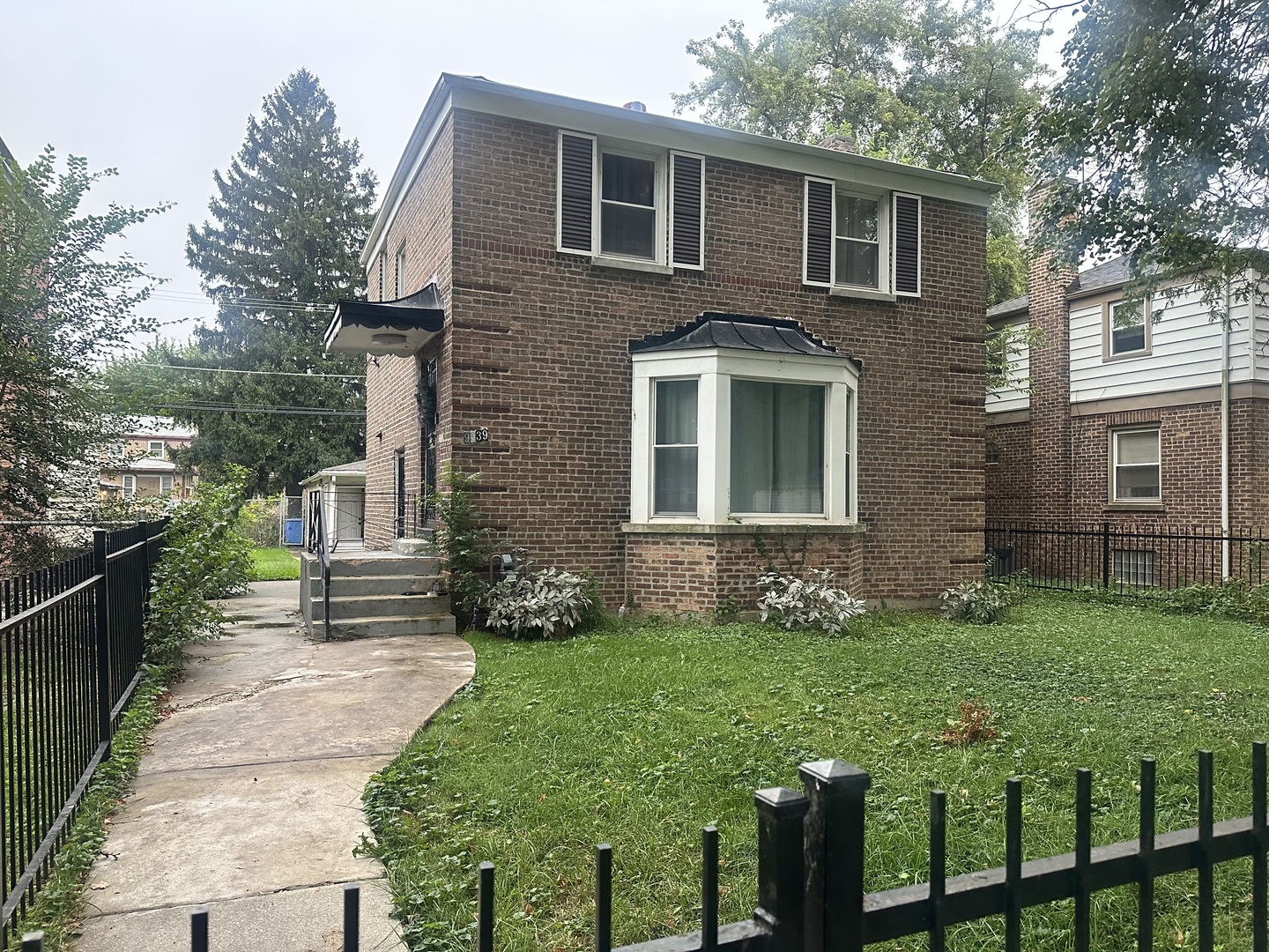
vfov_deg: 56.8
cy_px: 476
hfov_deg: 71.6
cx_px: 634
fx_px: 880
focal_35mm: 24
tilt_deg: +1.7
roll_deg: -1.0
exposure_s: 1/60
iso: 250
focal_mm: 6.86
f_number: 1.78
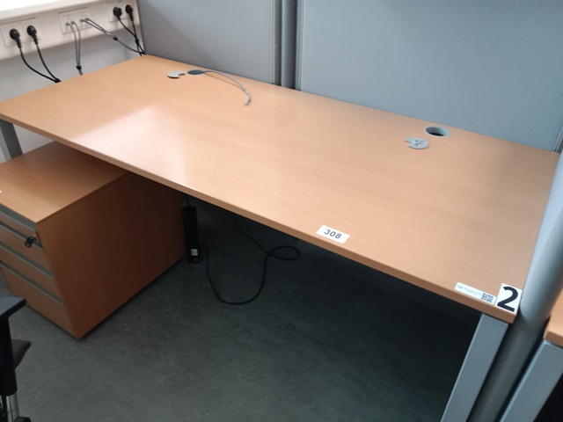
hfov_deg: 65.3
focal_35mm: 27
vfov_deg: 51.4
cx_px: 282
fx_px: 439
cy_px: 211
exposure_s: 1/20
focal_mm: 3.65
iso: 554
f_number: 2.2
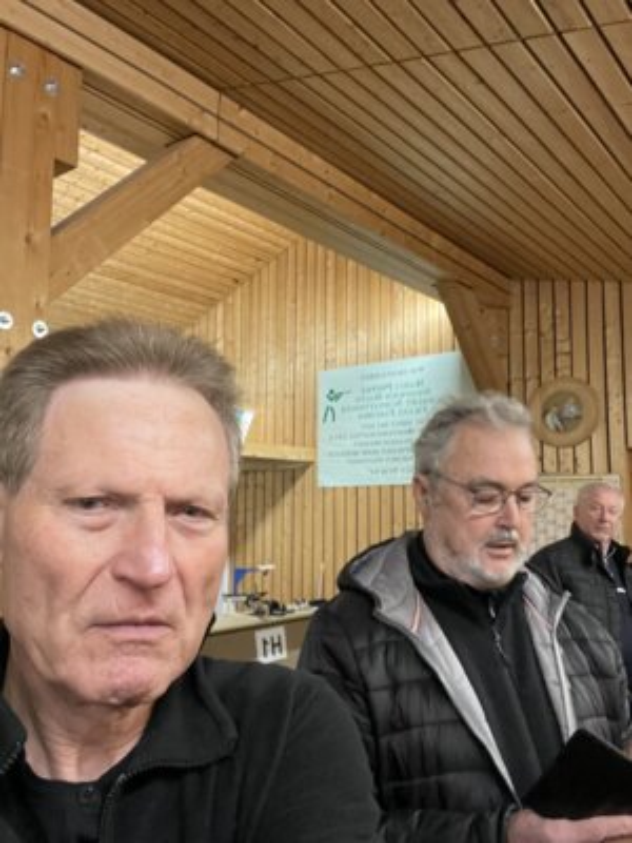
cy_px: 422
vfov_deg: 60.0
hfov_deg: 46.8
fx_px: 730
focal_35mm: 30
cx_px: 316
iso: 400
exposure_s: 1/33
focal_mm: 2.71
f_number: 2.2
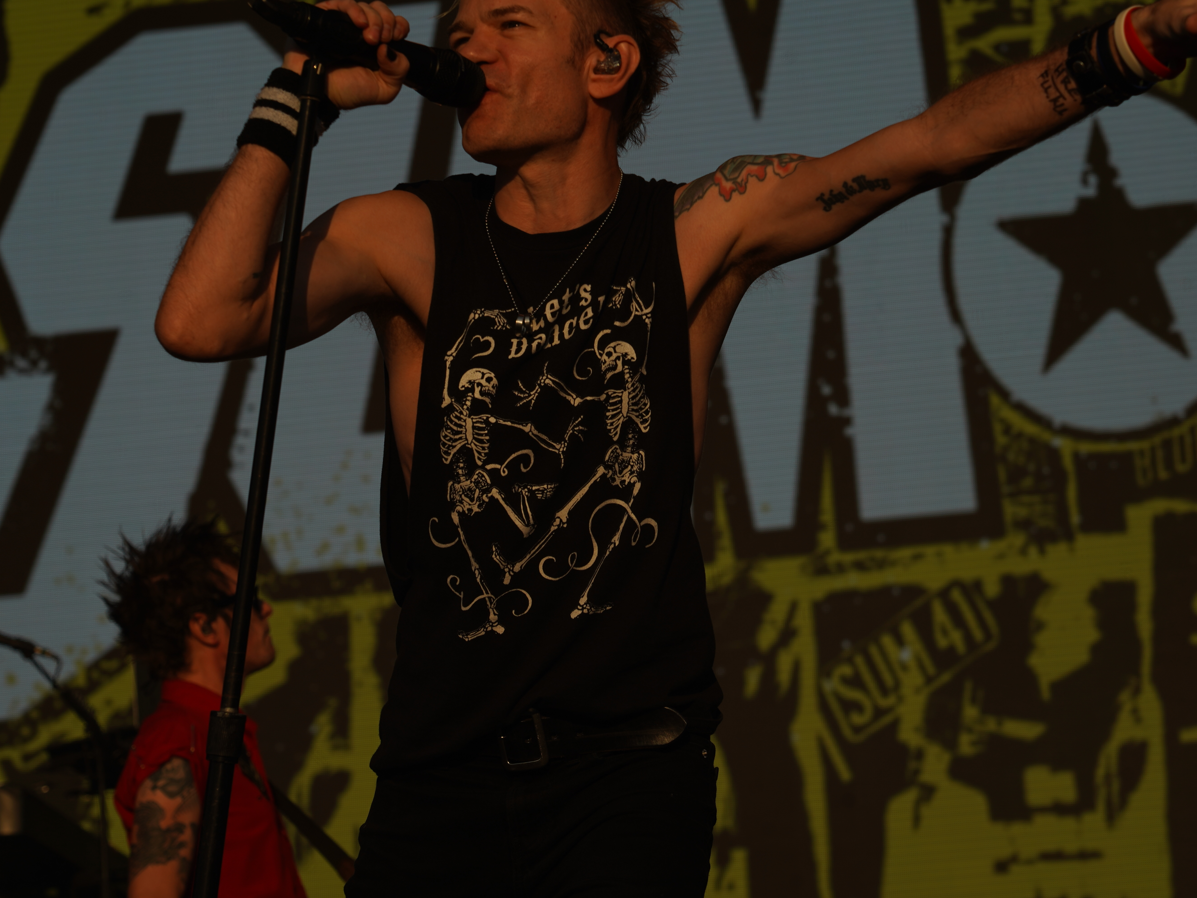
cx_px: 549
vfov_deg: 13.0
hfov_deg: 17.3
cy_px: 449
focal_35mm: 114
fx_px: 3942
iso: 100
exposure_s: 1/640
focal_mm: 105
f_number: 8
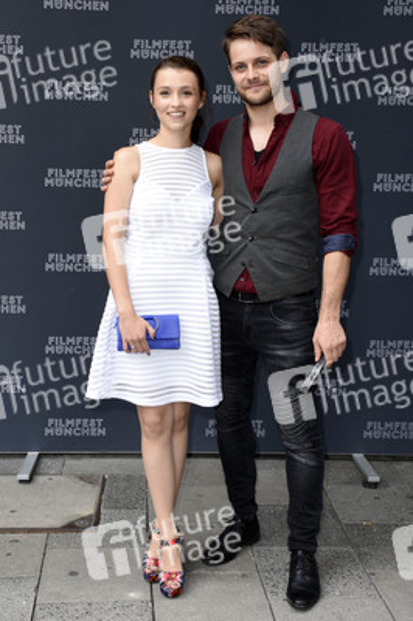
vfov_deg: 41.1
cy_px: 310
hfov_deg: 28.0
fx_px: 827
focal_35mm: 48
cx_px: 206
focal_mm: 32
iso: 400
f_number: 6.3
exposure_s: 1/80
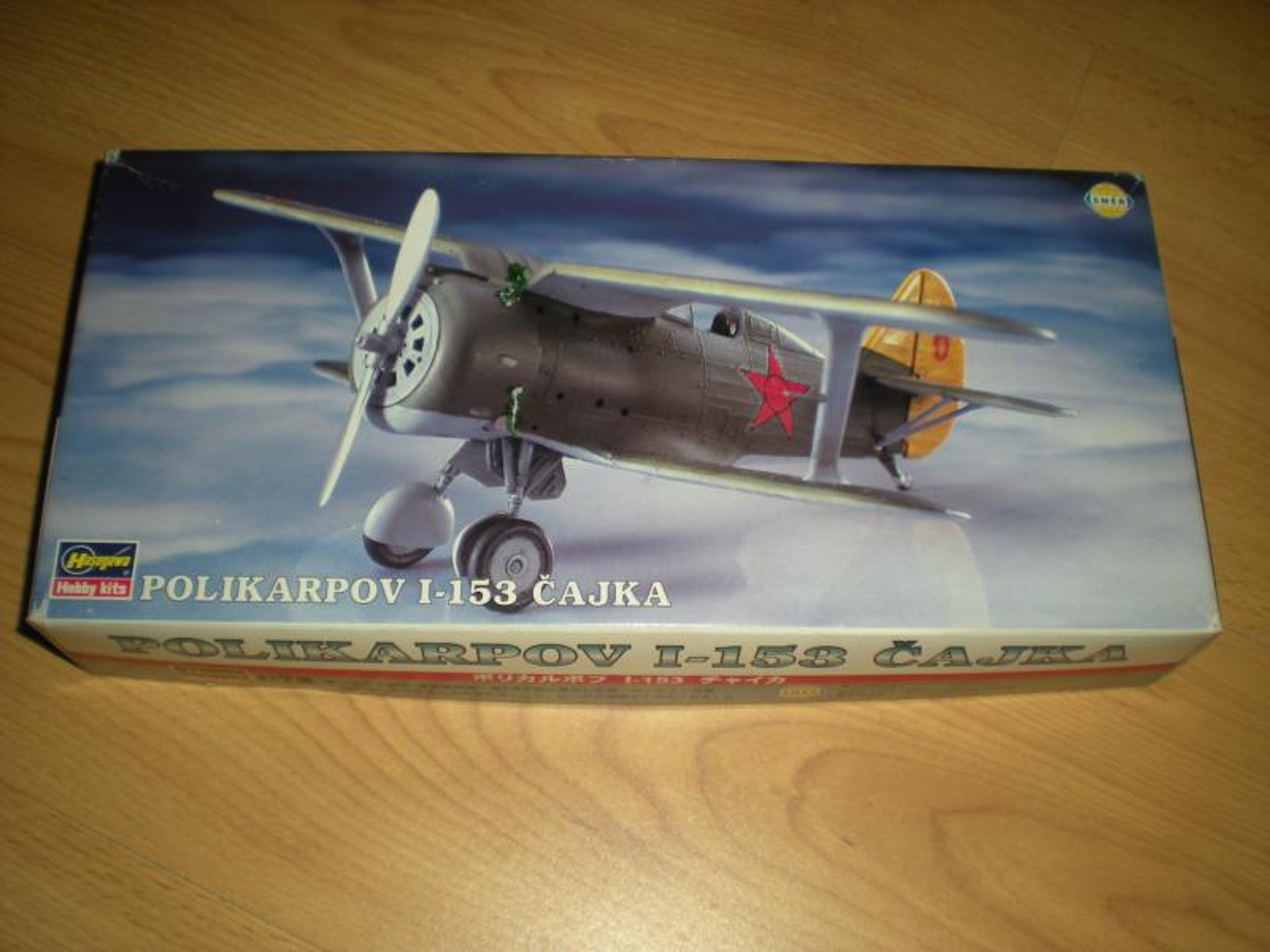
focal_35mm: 38
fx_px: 1394
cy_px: 476
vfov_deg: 37.7
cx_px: 635
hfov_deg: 49.0
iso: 64
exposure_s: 1/60
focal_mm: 6.3
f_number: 3.1
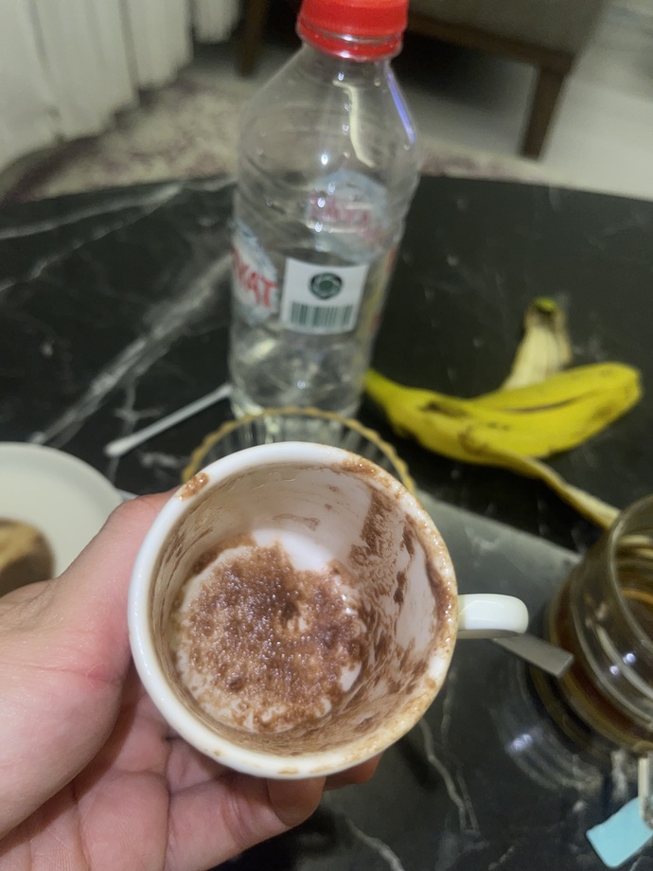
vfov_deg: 69.4
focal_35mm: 25
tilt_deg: -51.9
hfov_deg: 54.9
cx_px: 326
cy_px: 436
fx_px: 629
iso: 32
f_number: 1.6
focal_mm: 5.1
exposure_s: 1/15
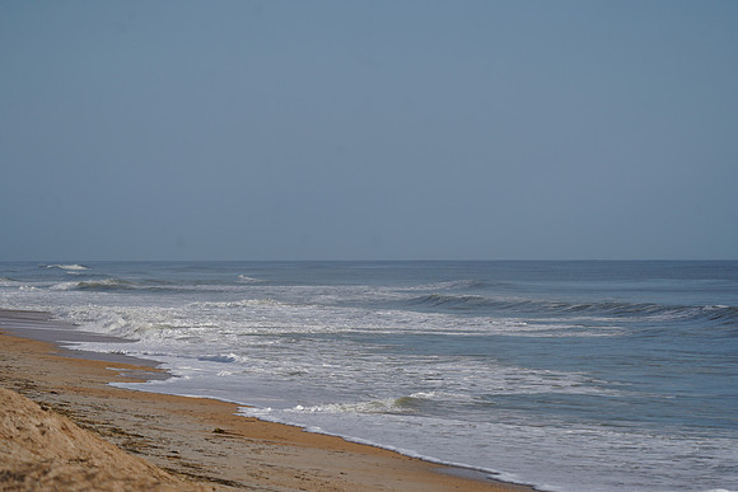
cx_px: 369
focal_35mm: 200
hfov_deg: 10.3
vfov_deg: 6.9
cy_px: 246
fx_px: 4101
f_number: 5.6
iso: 200
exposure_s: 1/2000
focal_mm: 200
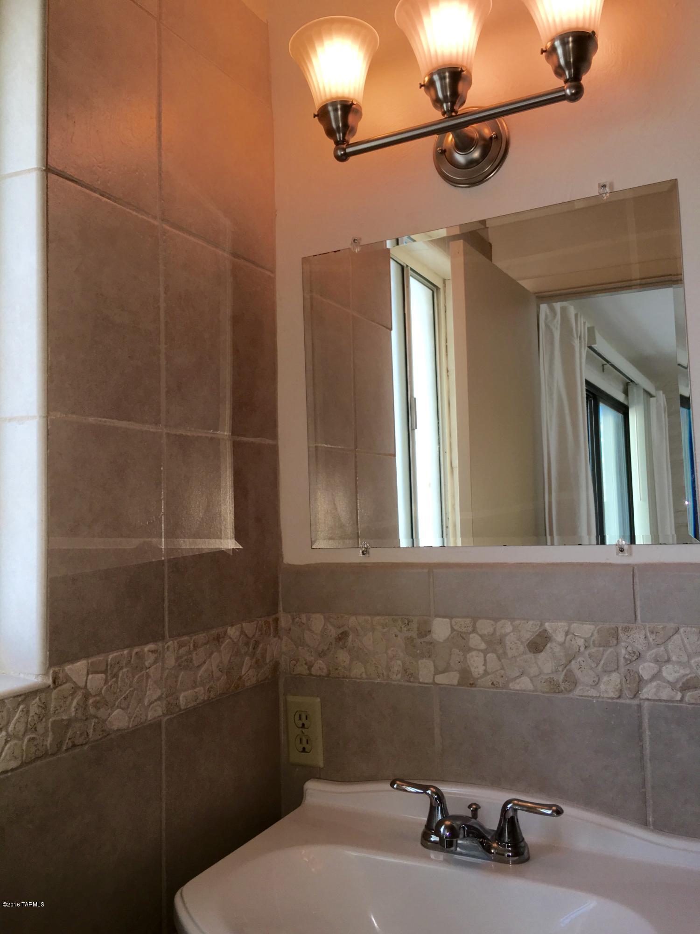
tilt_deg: +2.7
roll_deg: +1.2
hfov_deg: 48.2
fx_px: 782
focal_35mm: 29
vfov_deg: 61.7
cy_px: 467
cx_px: 350
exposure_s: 1/46
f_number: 2.2
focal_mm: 4.15
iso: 25
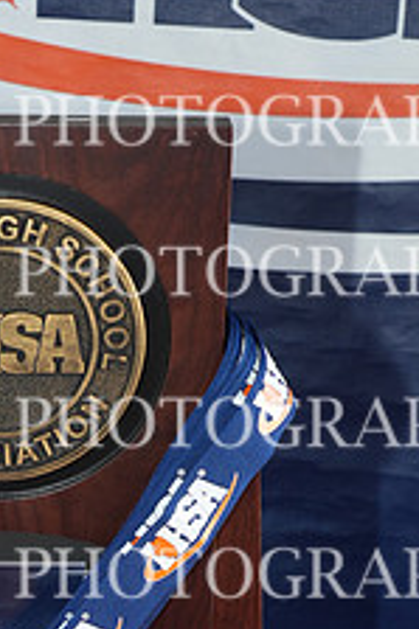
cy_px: 649
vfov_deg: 14.4
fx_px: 2448
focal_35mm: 140
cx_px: -4
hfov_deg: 9.7
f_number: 8
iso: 1000
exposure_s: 1/125
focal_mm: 54
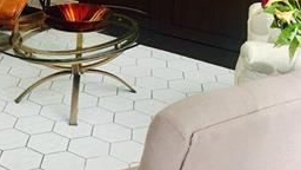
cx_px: 42
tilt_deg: -10.3
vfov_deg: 15.6
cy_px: -41
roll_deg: -1.3
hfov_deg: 27.8
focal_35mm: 74
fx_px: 591
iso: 40
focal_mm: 4.15
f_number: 2.2
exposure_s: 1/15
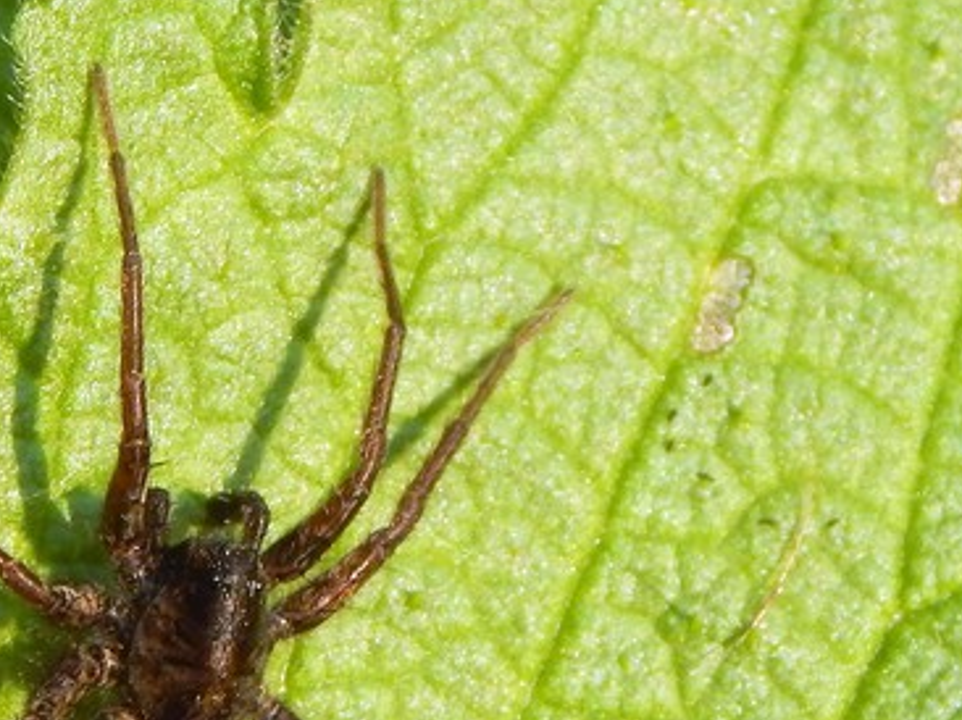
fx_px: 9137
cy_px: 723
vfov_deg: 4.5
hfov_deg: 6.0
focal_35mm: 329
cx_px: 188
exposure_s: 1/250
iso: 140
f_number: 4.9
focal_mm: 25.3
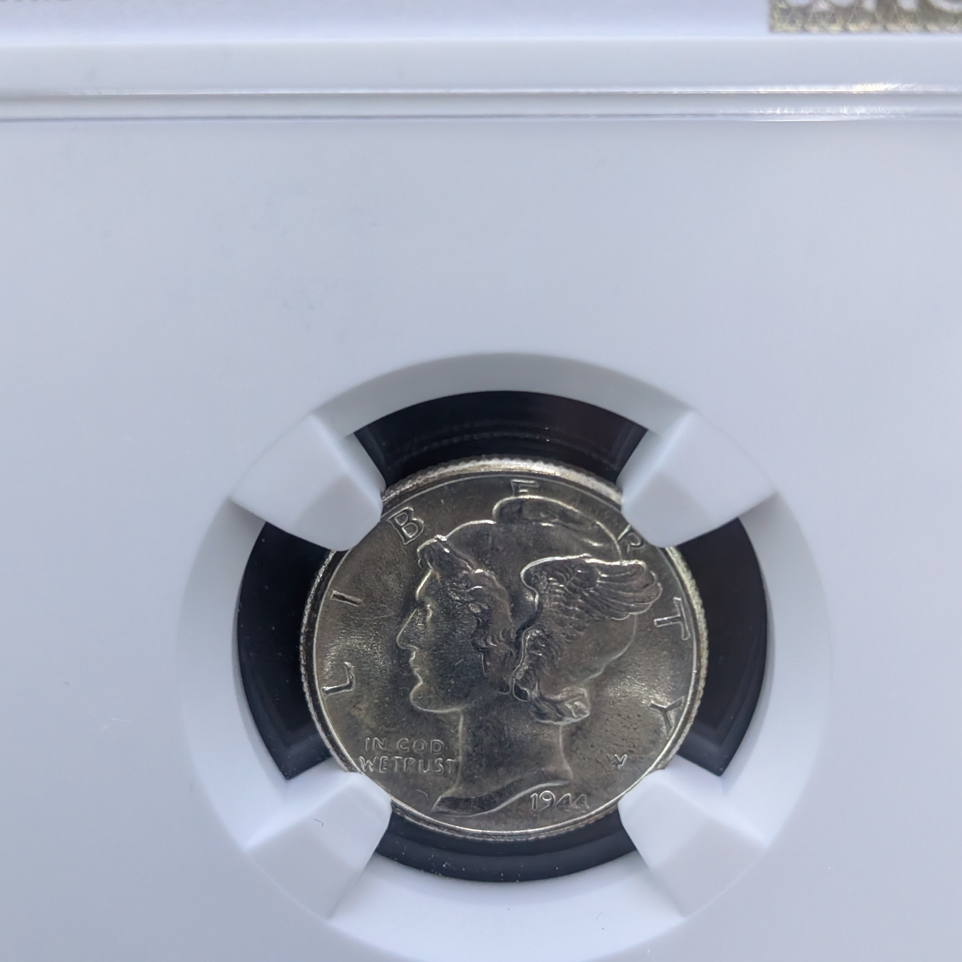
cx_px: 476
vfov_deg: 27.6
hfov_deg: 27.7
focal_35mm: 62
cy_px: 600
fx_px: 1949
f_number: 1.68
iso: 667
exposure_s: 1/120
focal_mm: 6.9
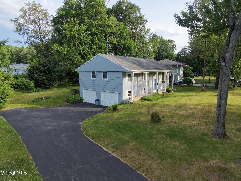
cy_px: 90
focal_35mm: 24
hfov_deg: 71.6
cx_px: 120
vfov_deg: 56.8
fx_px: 167
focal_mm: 8.67
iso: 100
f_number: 1.8
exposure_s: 1/500
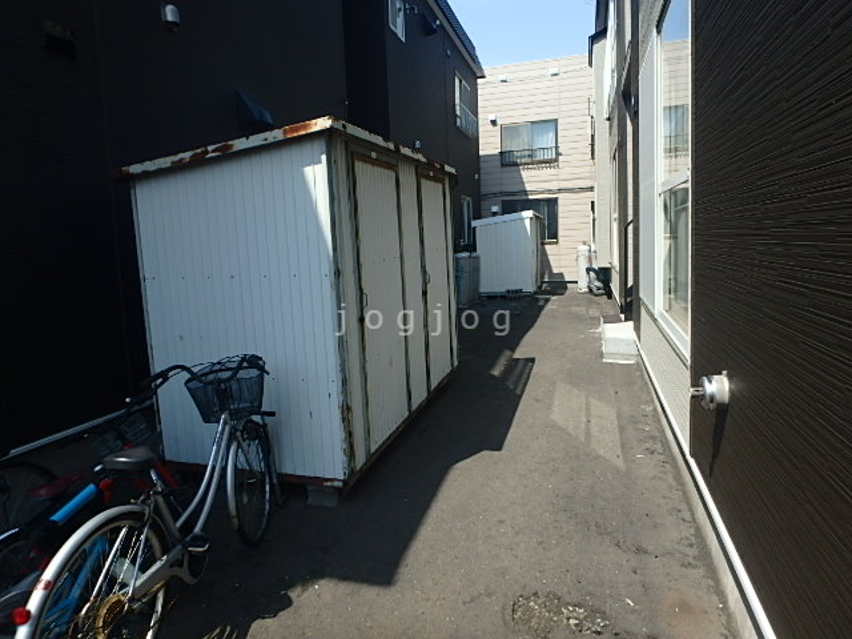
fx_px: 517
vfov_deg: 63.4
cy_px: 320
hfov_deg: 79.0
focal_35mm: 21
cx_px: 426
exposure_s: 1/800
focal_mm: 3.7
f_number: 3.5
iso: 125
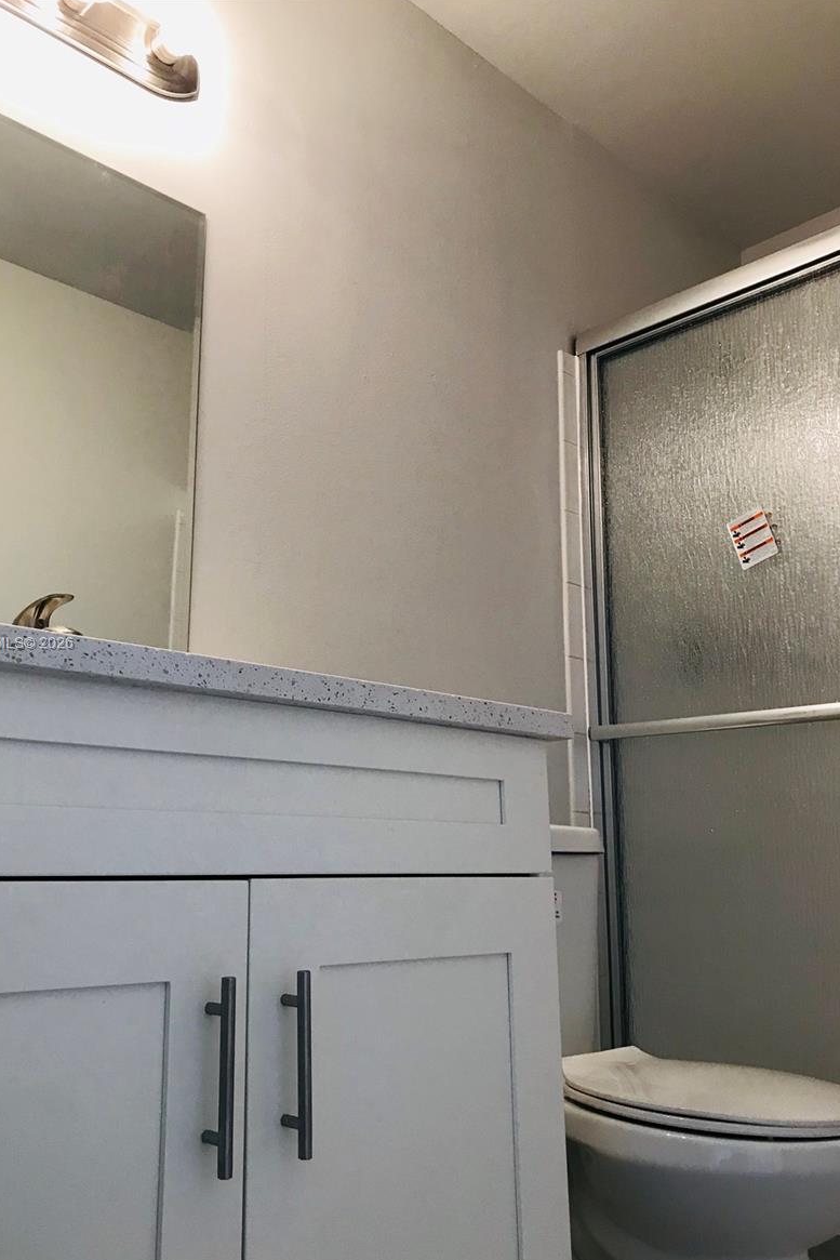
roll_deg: +0.4
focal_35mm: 30
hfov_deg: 43.5
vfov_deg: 61.9
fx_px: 1050
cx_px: 360
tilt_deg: +11.8
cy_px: 645
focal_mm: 3.99
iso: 32
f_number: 1.8
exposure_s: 1/30
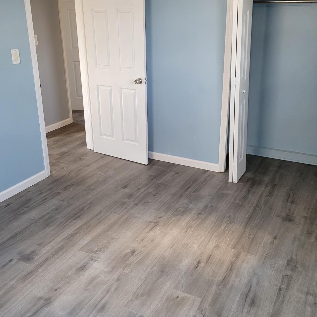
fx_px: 373
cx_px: 158
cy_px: 140
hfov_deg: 46.0
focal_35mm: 36
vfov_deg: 46.0
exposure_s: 1/120
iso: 320
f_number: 1.8
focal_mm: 5.4
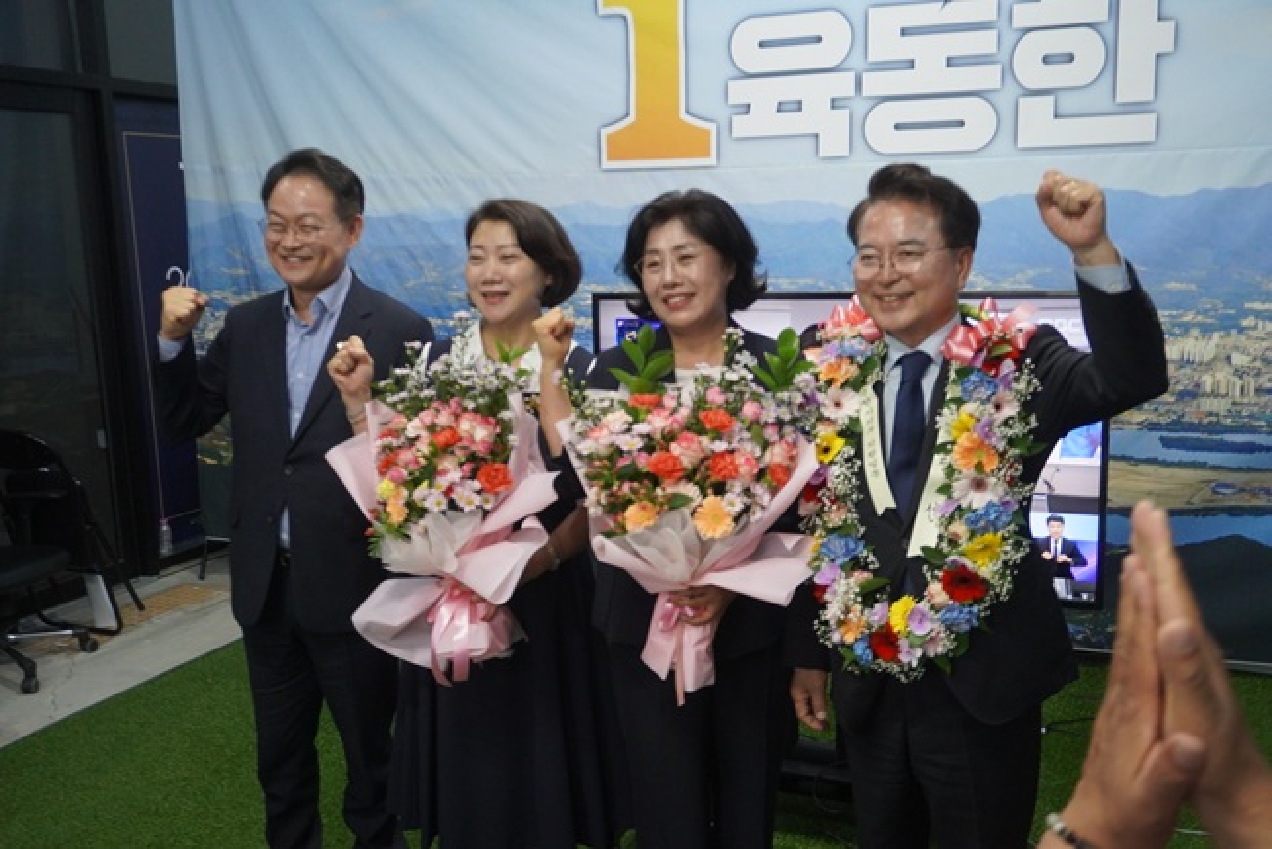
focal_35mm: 34
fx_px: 1219
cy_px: 424
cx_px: 636
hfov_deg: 55.1
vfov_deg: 38.4
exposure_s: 1/160
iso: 2000
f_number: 4
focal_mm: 23
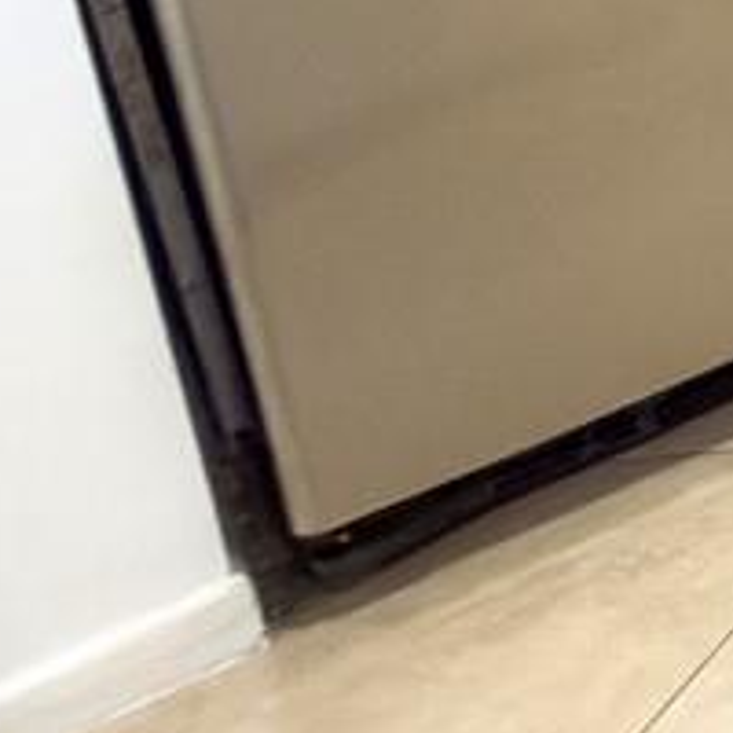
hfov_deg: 9.3
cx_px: 2639
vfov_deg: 13.7
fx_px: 2372
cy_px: -924
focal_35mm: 99
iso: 64
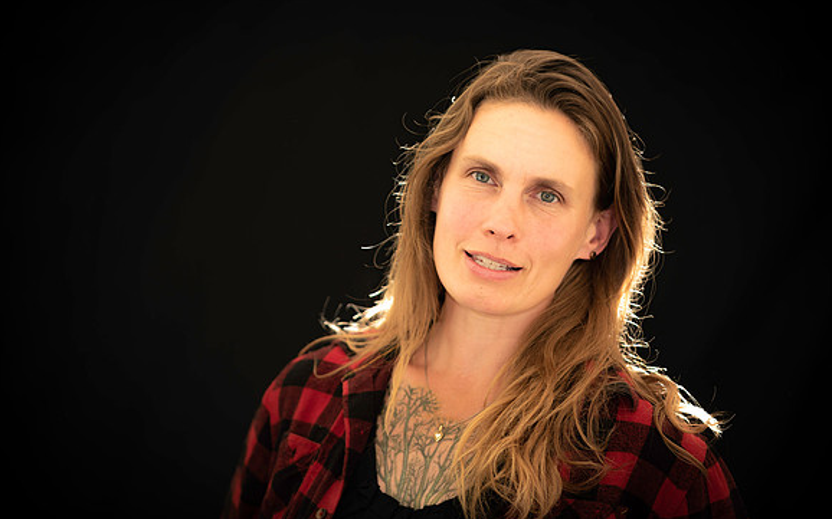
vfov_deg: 7.5
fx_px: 3945
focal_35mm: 174
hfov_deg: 12.0
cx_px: 416
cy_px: 252
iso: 50
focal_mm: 170
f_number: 2.8
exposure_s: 1/30
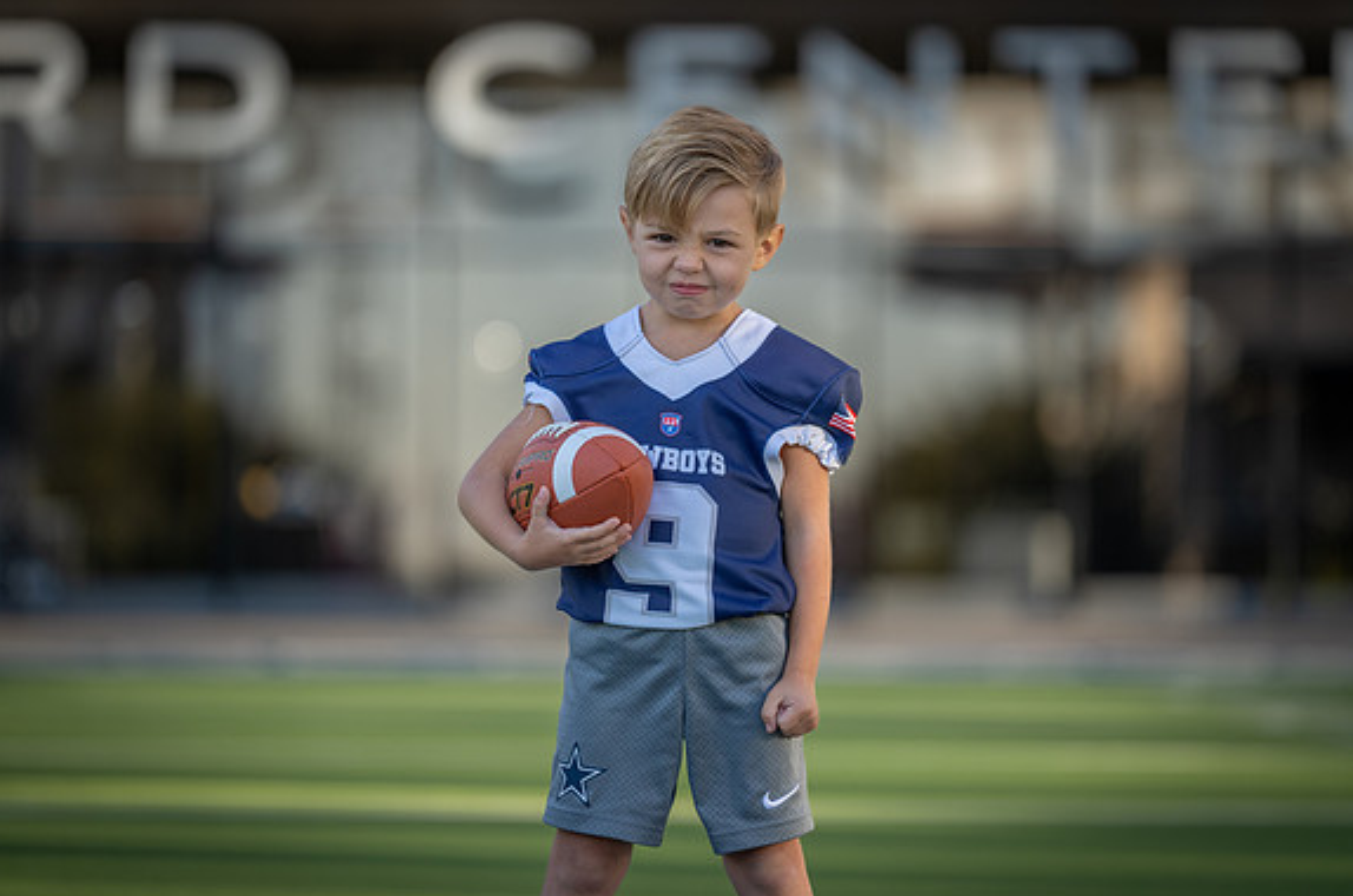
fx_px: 7388
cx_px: 673
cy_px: 430
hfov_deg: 10.5
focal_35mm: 197
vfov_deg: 6.9
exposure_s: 1/500
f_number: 2.8
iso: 100
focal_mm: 185
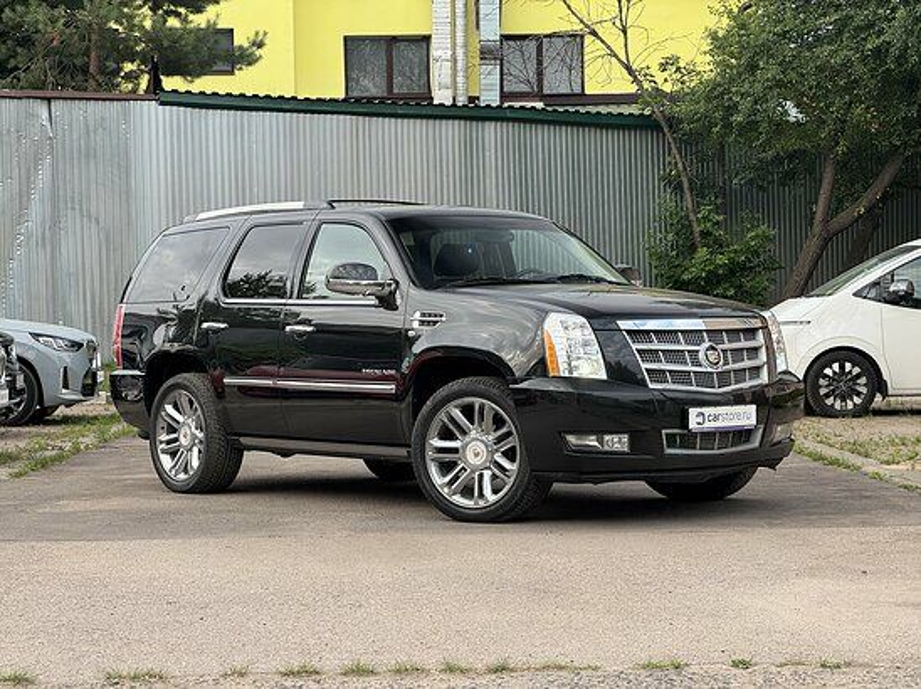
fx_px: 2047
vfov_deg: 19.1
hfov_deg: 25.4
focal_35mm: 77
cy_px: 344
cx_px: 460
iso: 125
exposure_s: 1/99
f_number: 2.8
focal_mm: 9
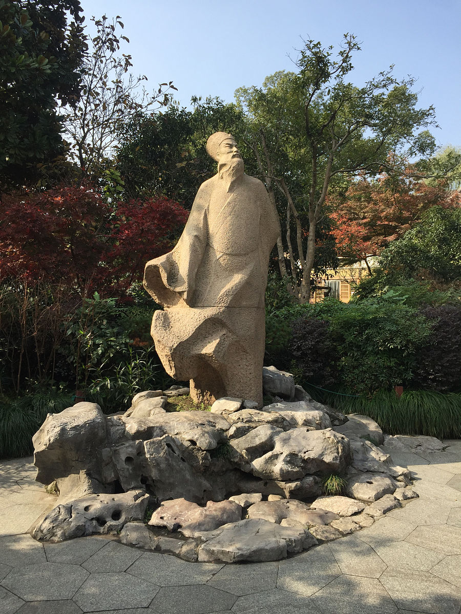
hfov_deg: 48.2
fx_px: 515
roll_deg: +0.2
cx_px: 230
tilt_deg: -2.4
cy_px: 307
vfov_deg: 61.7
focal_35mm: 29
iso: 32
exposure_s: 1/791
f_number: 2.2
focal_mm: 4.15
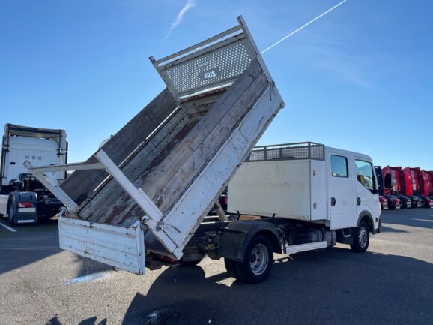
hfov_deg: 65.3
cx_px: 212
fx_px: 338
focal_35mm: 27
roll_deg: -1.2
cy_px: 157
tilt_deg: +5.6
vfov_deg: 51.3
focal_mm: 4.2
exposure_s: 1/2817
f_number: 1.6
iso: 32
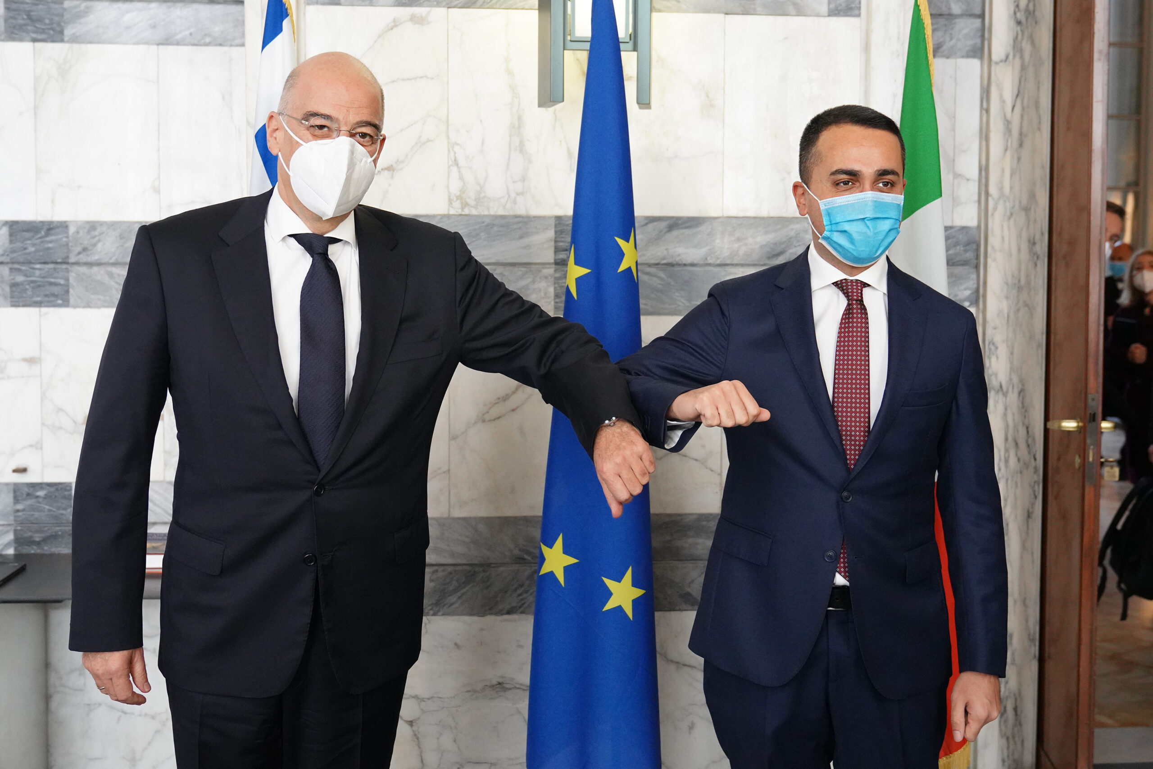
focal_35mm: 33
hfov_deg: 57.2
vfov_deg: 40.0
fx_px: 1057
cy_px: 384
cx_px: 576
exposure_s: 1/500
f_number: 4
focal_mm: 33
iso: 3200
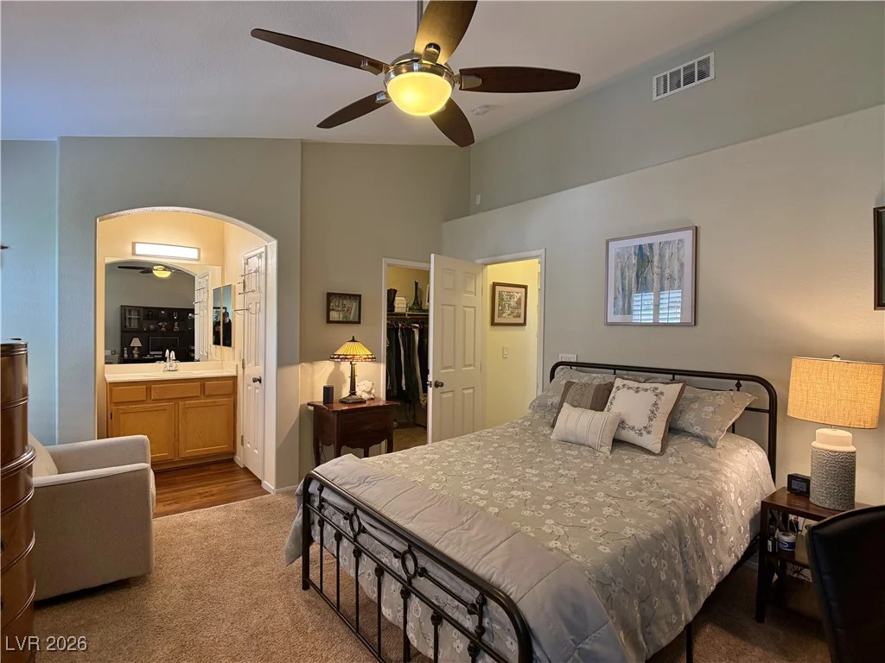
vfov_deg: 56.8
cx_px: 442
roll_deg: +0.0
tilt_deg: -0.6
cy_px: 332
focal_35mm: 24
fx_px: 614
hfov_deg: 71.6
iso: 320
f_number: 1.78
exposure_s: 1/120
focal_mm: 6.76
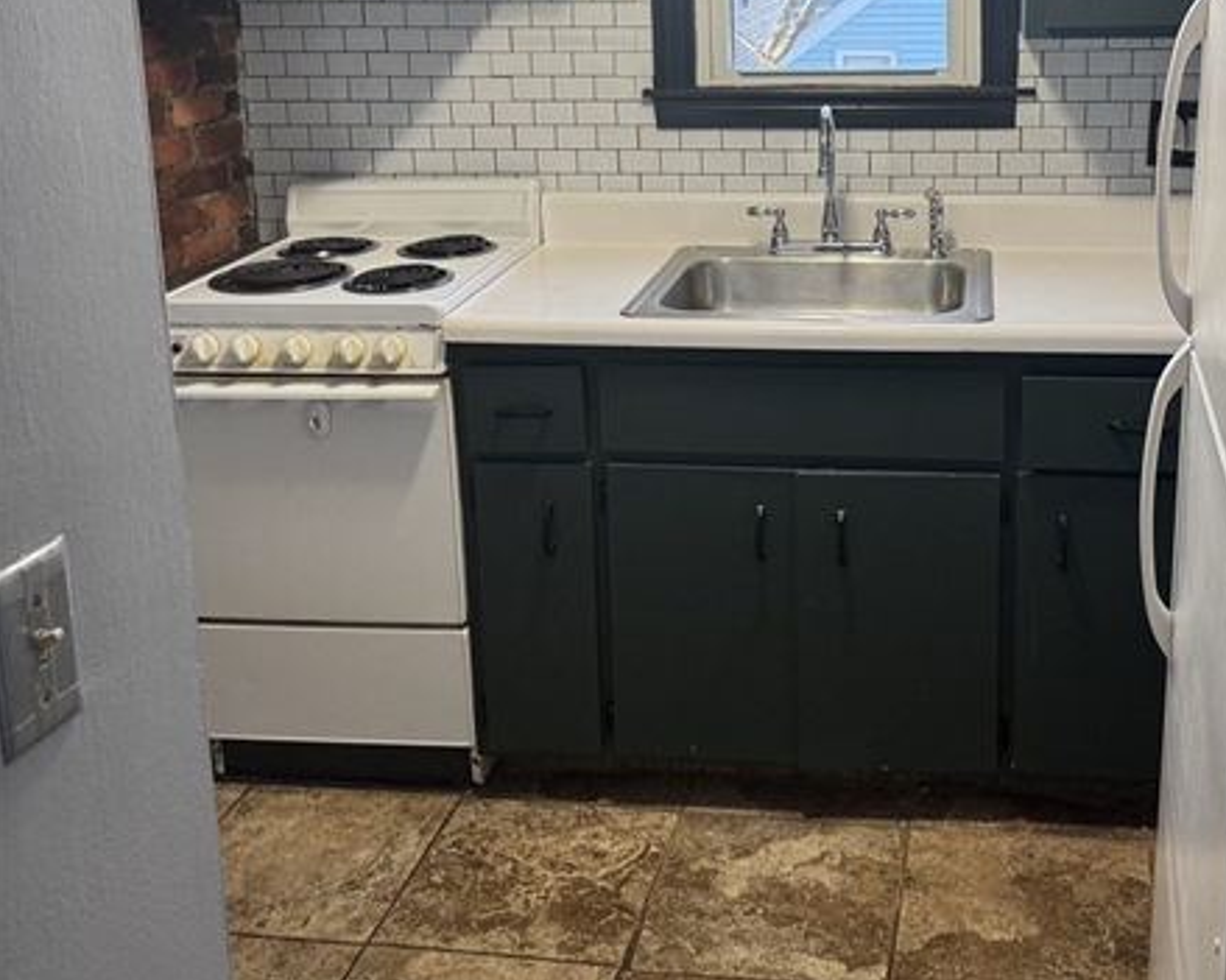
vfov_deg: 35.6
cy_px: 232
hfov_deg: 44.3
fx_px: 1487
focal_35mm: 41
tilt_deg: -11.5
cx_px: 799
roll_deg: +0.5
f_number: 1.78
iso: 200
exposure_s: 1/60
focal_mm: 6.76
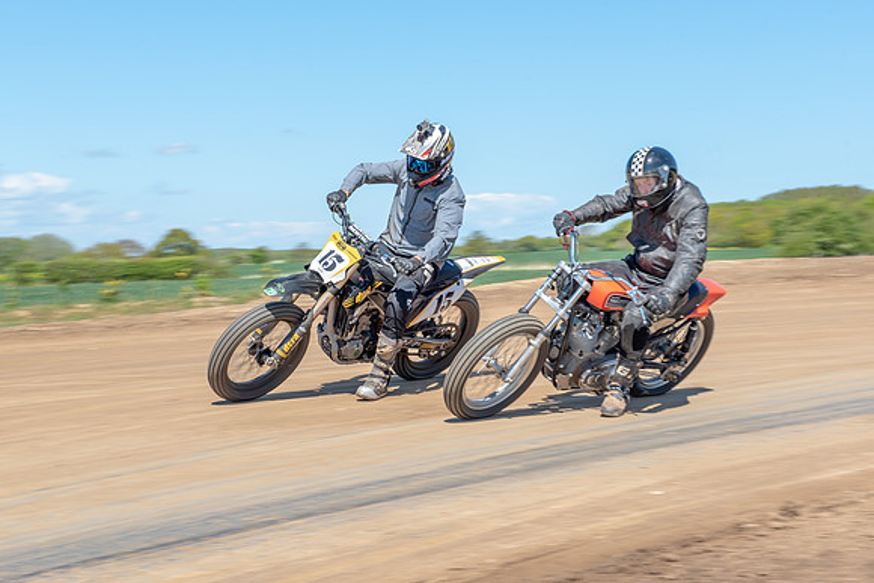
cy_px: 292
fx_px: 1700
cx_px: 437
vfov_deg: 19.5
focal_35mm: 70
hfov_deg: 28.8
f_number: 8
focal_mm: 70
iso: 100
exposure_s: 1/160
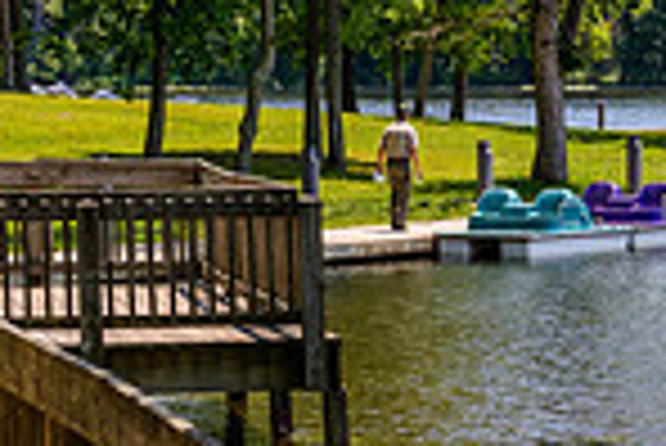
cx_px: 698
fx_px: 4167
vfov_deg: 6.1
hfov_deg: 9.1
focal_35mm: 225
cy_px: 394
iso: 200
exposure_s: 1/320
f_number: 8
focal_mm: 56
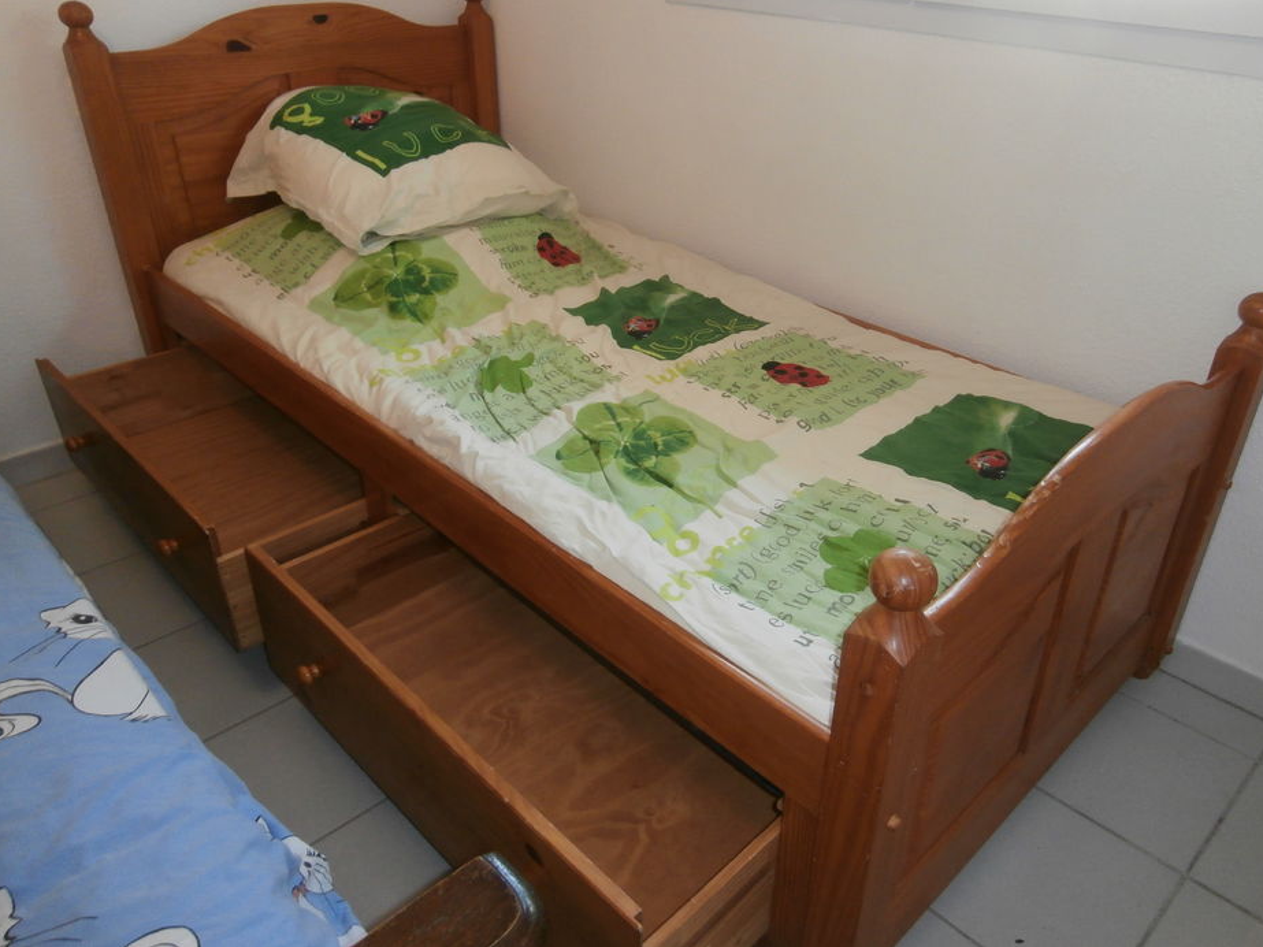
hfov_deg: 67.2
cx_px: 670
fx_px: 949
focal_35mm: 26
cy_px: 435
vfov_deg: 53.0
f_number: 3
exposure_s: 1/30
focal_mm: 4.2
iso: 200
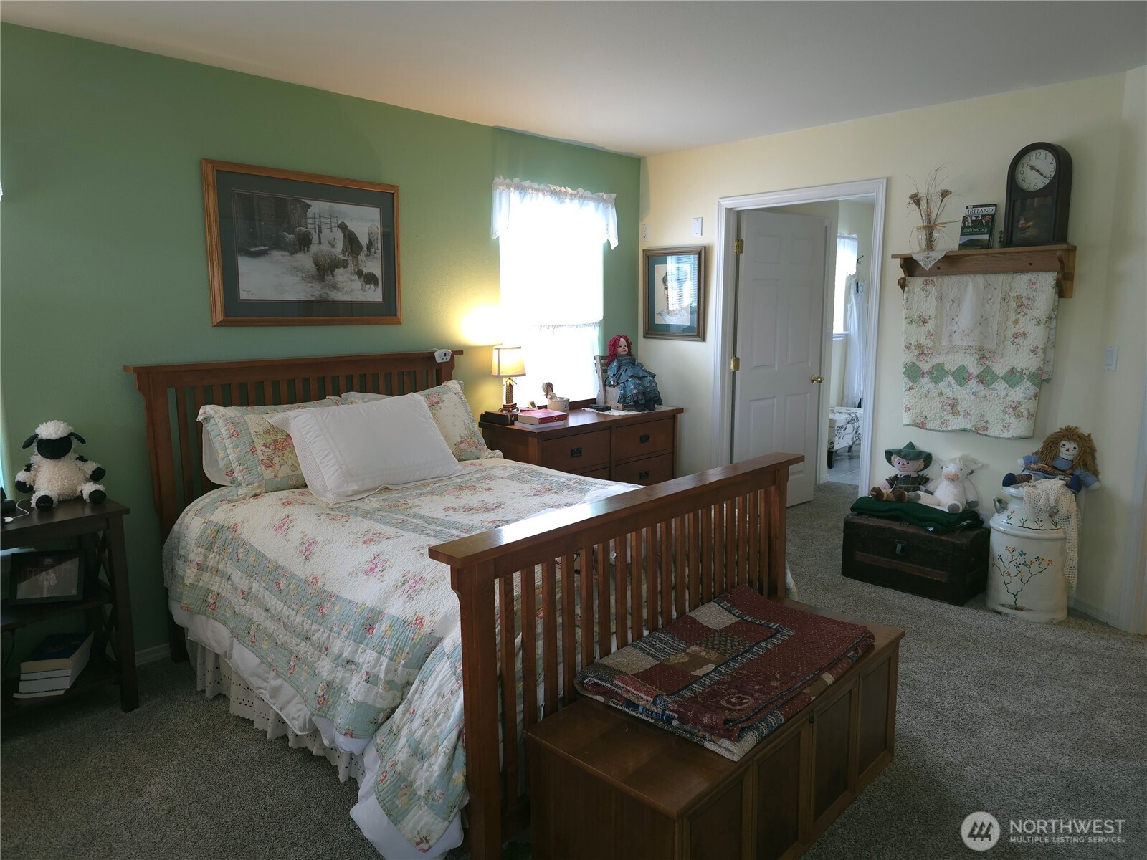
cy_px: 430
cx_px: 574
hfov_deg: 73.9
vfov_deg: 58.9
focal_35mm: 23
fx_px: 762
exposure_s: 1/60
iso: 200
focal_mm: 6.3
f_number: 1.7
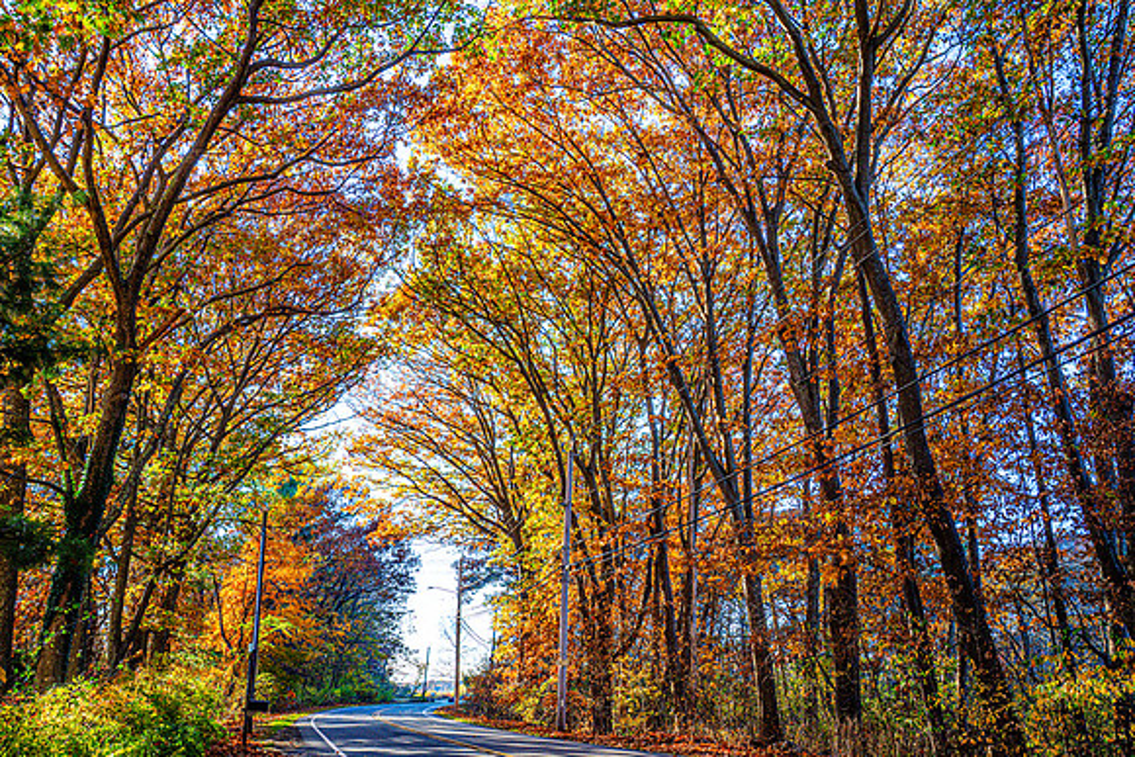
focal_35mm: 29
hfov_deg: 63.6
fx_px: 914
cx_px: 568
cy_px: 378
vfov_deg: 45.0
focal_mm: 29
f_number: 8
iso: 250
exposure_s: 1/160
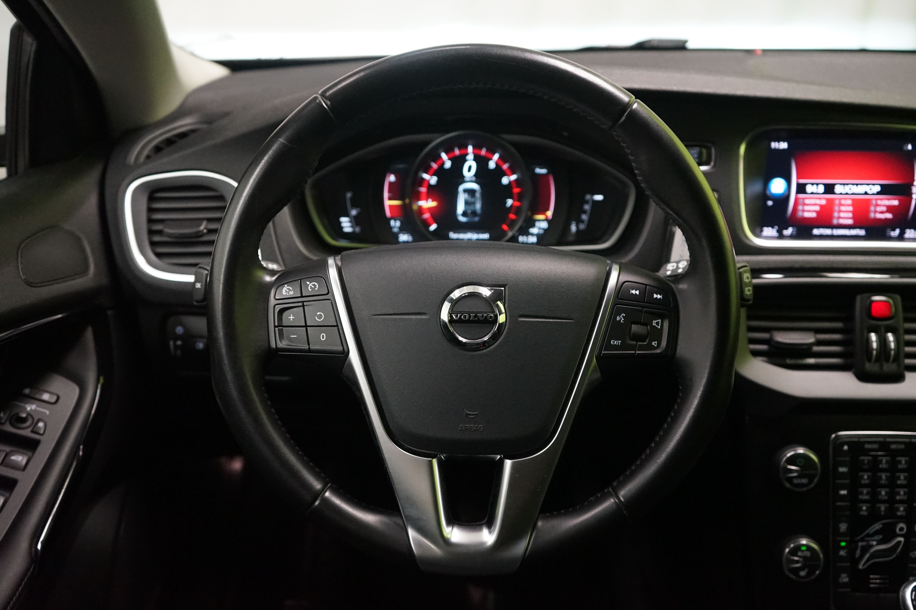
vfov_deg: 36.9
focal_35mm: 36
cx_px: 458
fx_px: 916
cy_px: 305
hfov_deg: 53.1
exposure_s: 1/60
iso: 5000
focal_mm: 36
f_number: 4
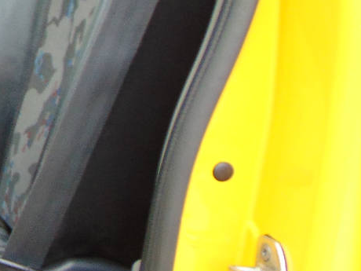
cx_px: -265
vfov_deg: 16.8
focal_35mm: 87
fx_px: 907
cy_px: 57
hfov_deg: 18.3
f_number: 3
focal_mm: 4.5
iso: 100
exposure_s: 1/30
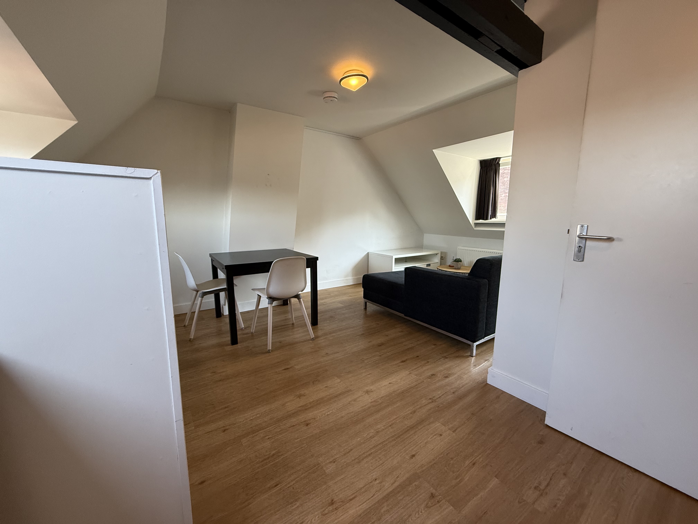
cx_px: 349
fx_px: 282
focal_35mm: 14
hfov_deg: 102.1
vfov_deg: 85.7
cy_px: 262
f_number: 2.2
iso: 250
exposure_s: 1/100
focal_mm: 2.22
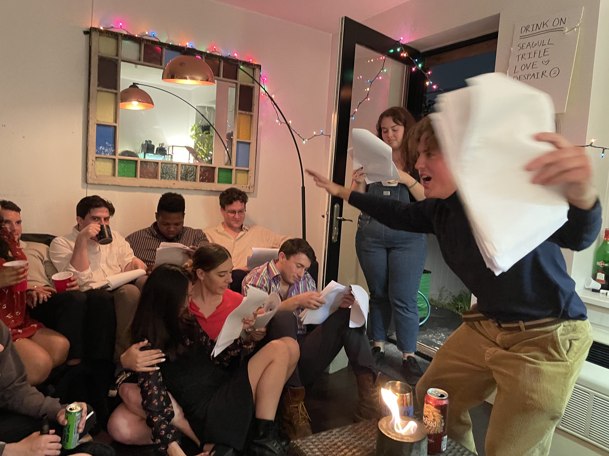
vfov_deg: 53.1
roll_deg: -2.6
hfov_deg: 67.3
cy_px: 228
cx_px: 304
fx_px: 457
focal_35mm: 26
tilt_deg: -3.6
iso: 640
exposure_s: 1/30
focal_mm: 4.2
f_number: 1.6
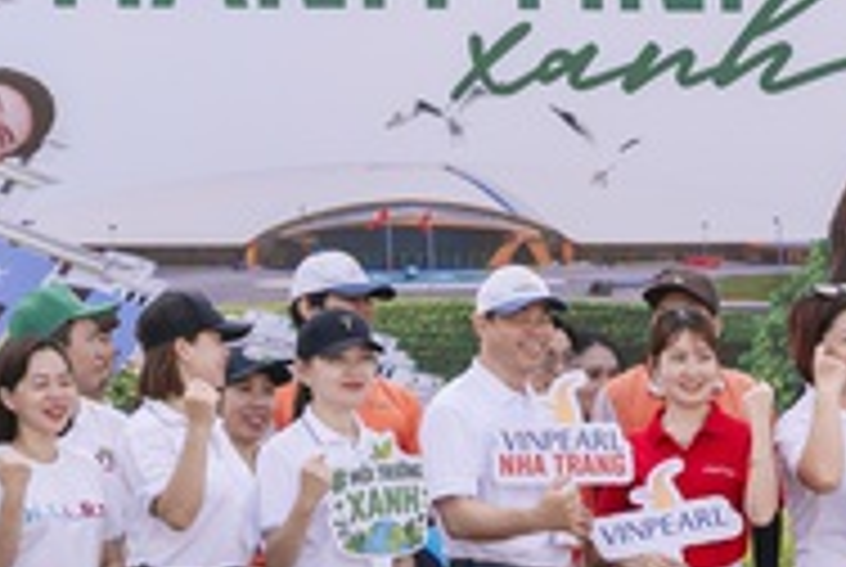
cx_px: 626
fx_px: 8167
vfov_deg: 4.0
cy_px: 551
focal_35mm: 347
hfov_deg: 5.9
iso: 250
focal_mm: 102
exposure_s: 1/500
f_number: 3.5
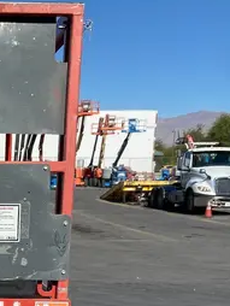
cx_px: -51
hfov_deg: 18.6
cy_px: 314
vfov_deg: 24.6
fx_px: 663
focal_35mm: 75
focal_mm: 4.25
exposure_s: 1/4274
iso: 32
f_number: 1.8
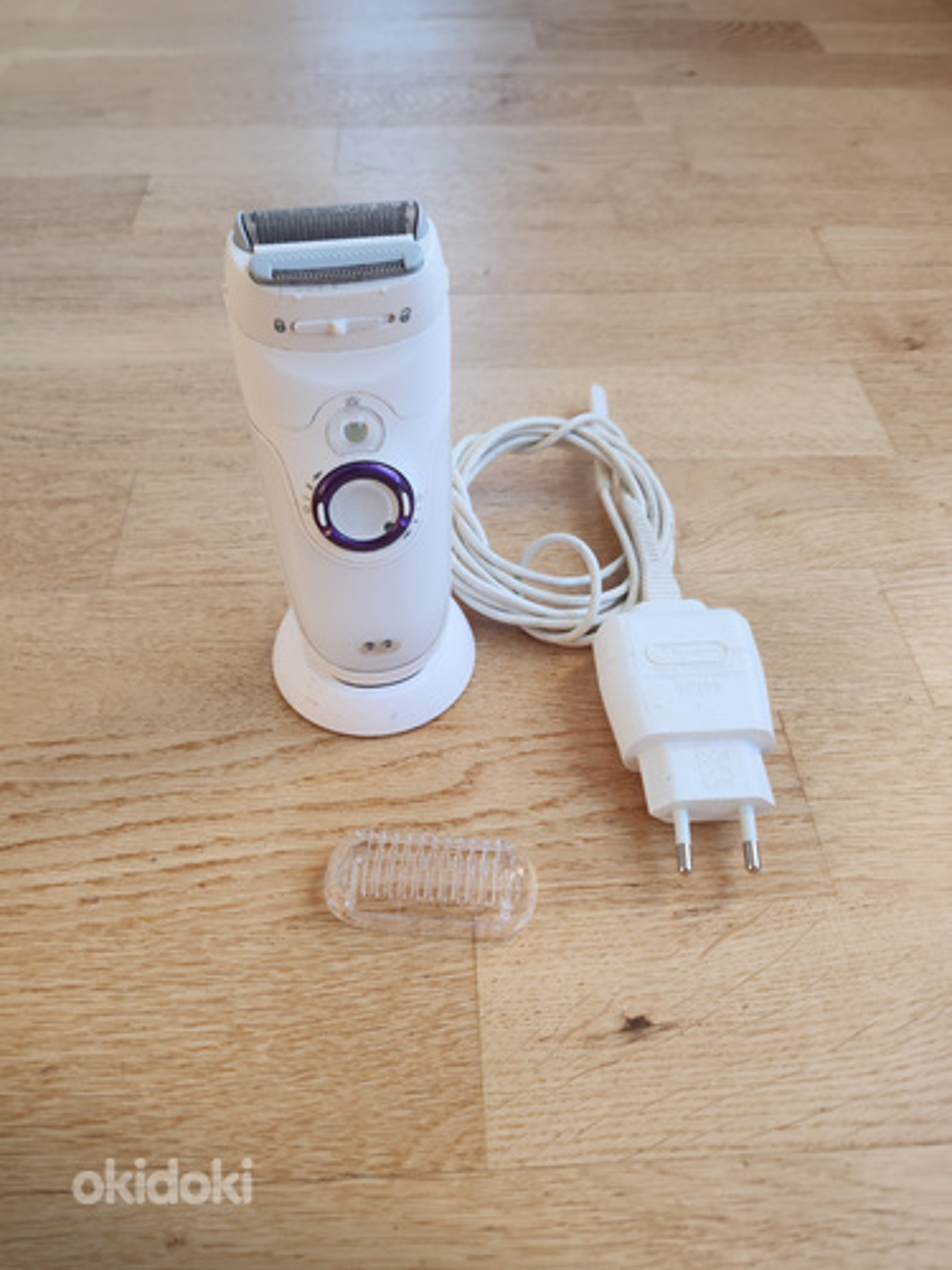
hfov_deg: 56.8
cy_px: 635
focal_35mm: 24
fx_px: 880
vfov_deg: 71.6
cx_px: 476
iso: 160
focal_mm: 5
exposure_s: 1/100
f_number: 1.8
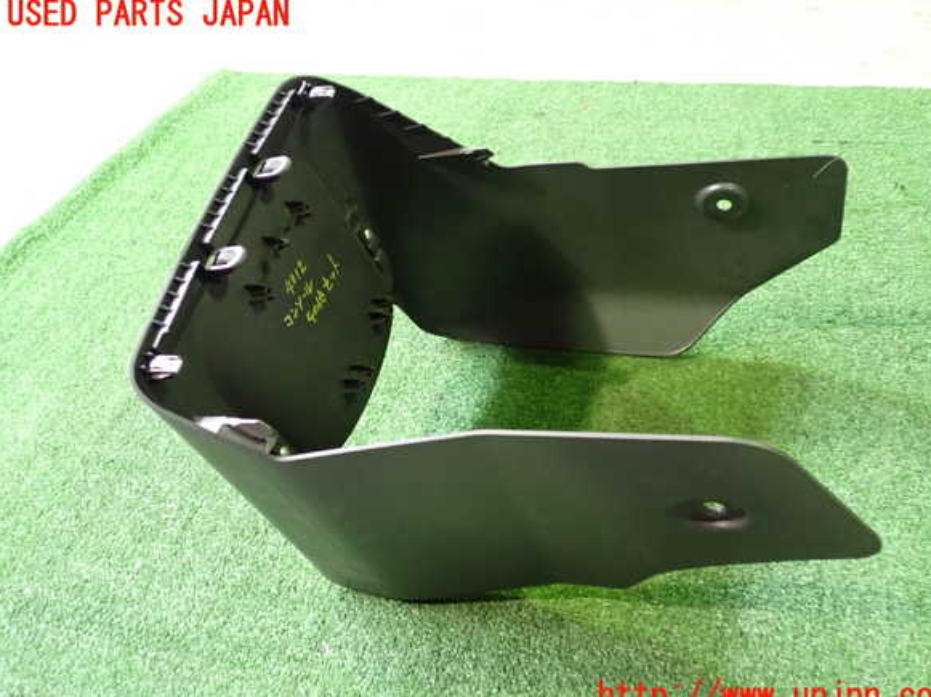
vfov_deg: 45.4
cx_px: 479
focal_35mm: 31
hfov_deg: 58.4
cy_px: 356
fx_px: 833
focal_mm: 5.4
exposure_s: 1/25
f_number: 2.3
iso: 800
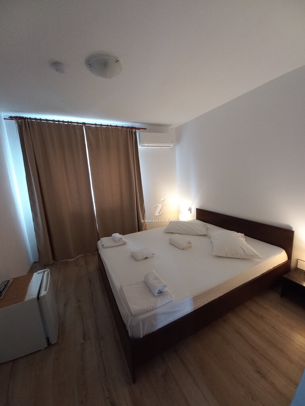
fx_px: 153
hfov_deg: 89.9
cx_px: 152
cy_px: 203
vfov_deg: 106.2
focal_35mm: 13
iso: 200
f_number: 2.2
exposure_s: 1/25
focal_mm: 1.42
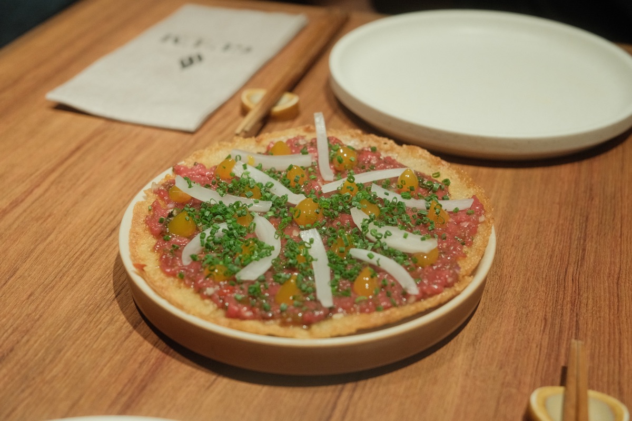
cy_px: 210
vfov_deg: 28.1
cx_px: 316
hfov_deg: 41.1
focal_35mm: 48
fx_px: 843
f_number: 3.6
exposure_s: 1/30
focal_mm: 31.9
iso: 1600
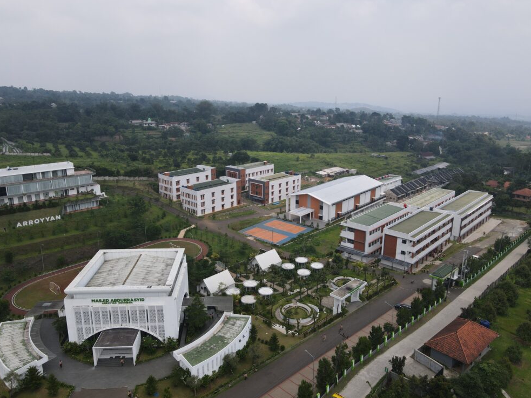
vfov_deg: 54.9
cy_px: 193
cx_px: 256
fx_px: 383
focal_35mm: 25
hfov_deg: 69.4
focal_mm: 4.5
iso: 100
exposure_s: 1/1000
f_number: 2.8
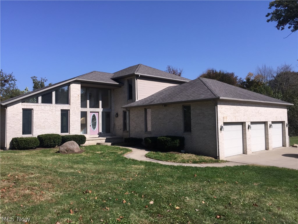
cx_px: 149
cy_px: 112
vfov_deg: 48.2
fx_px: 250
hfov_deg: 61.7
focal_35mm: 29
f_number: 2.2
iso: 40
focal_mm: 4.15
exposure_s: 1/2475
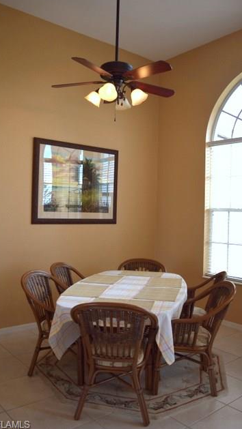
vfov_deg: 61.0
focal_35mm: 32
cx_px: 125
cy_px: 213
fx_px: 365
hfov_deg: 36.7
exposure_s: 1/100
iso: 200
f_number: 3.5
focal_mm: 20
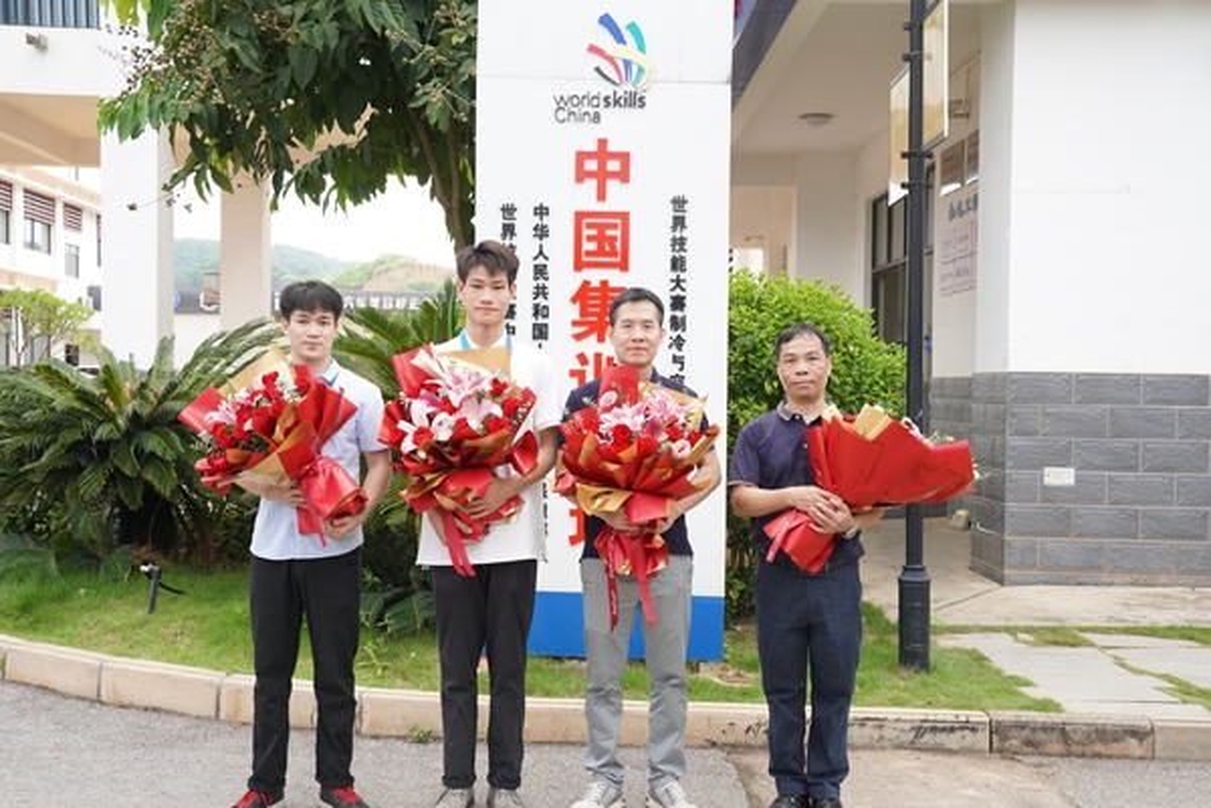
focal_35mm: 38
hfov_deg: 50.7
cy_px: 404
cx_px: 606
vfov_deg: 35.1
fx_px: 1278
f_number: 5.6
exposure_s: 1/2500
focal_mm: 38
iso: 4000
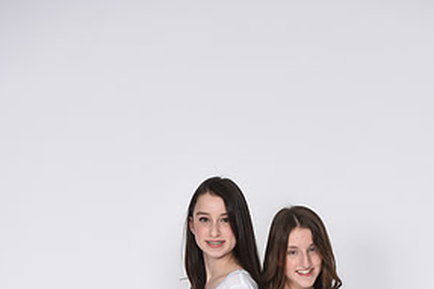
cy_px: 424
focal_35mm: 97
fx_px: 1169
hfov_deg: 21.0
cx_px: 264
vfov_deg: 13.3
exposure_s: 1/100
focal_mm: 48
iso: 160
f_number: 8
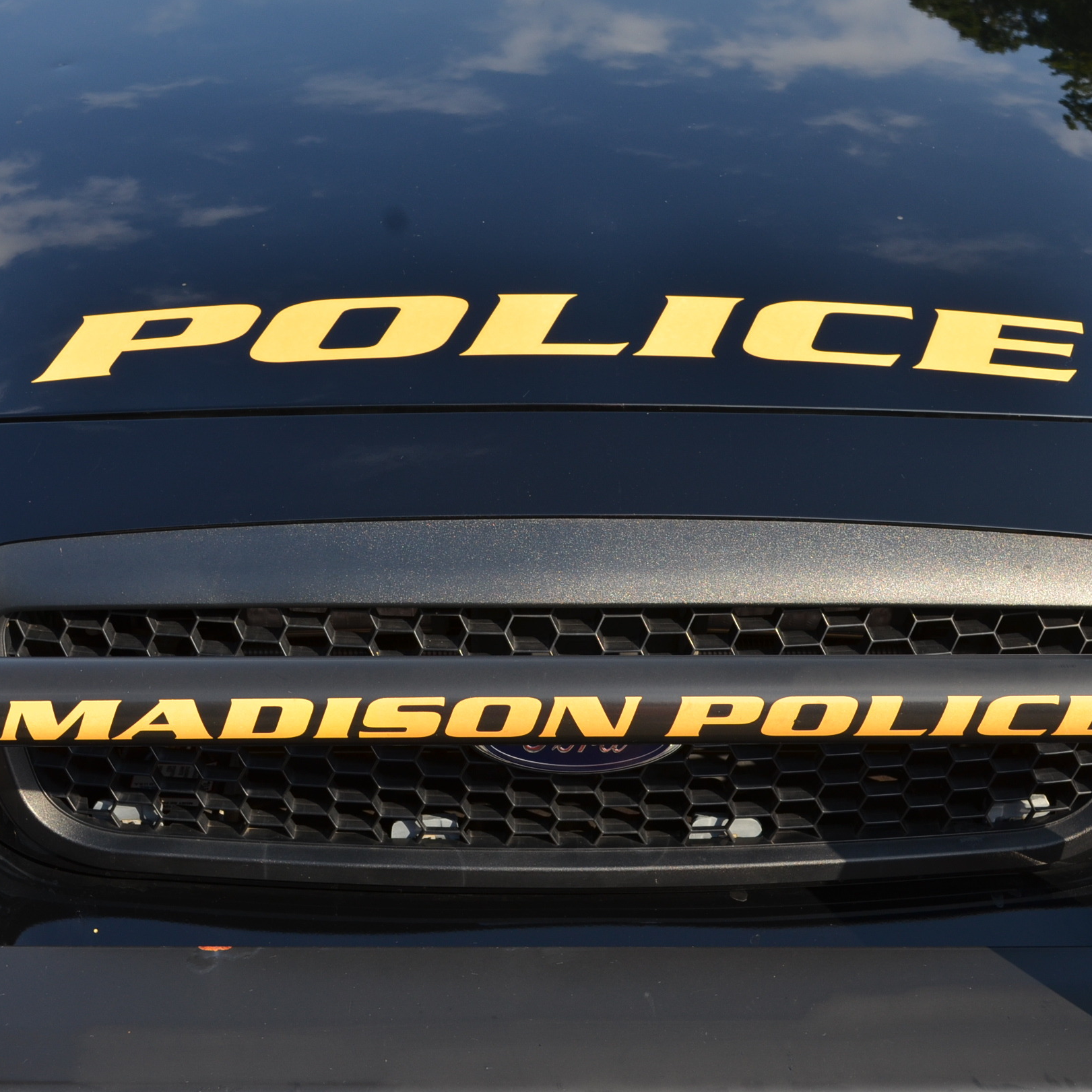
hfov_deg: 29.5
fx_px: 2070
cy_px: 543
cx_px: 585
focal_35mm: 58
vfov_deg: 29.6
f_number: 8
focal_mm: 30
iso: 200
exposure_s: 1/250
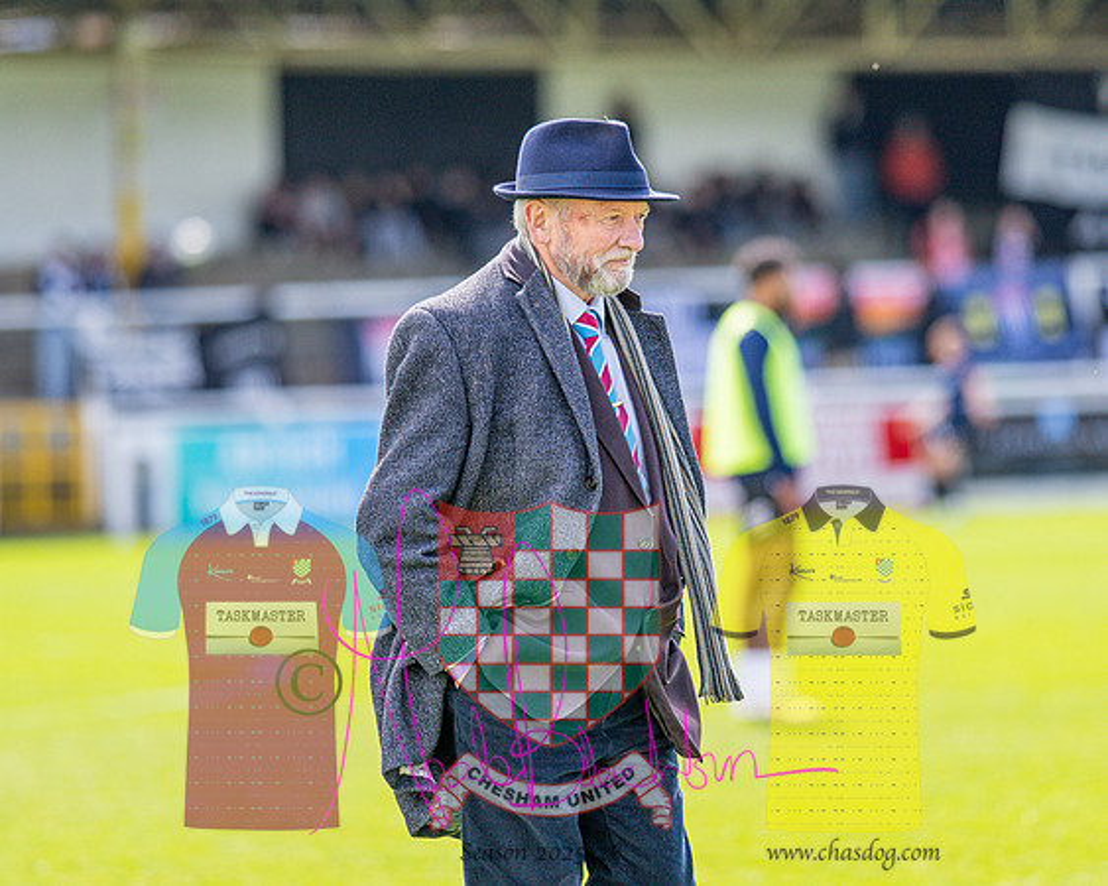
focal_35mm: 262
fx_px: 8604
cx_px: 554
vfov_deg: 5.9
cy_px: 375
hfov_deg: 7.4
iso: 200
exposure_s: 1/3200
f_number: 2
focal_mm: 135
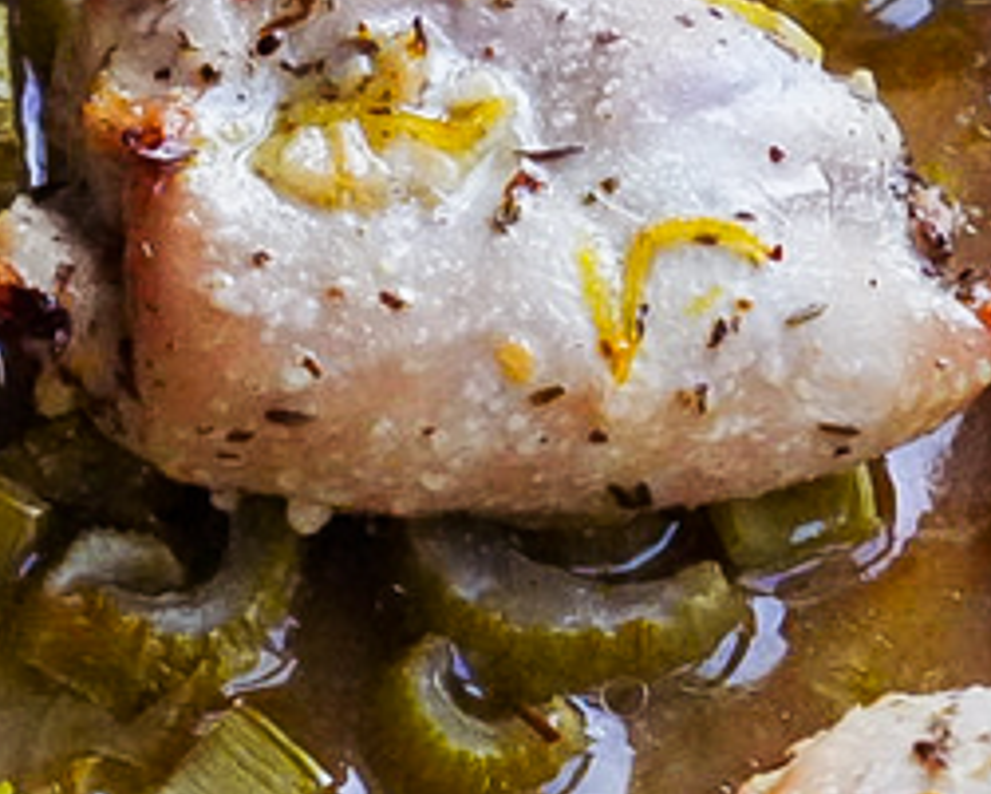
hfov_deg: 5.7
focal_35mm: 337
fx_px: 9888
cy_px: 644
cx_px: -186
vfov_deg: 4.6
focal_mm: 50
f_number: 4.5
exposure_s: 1/2500
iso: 8000
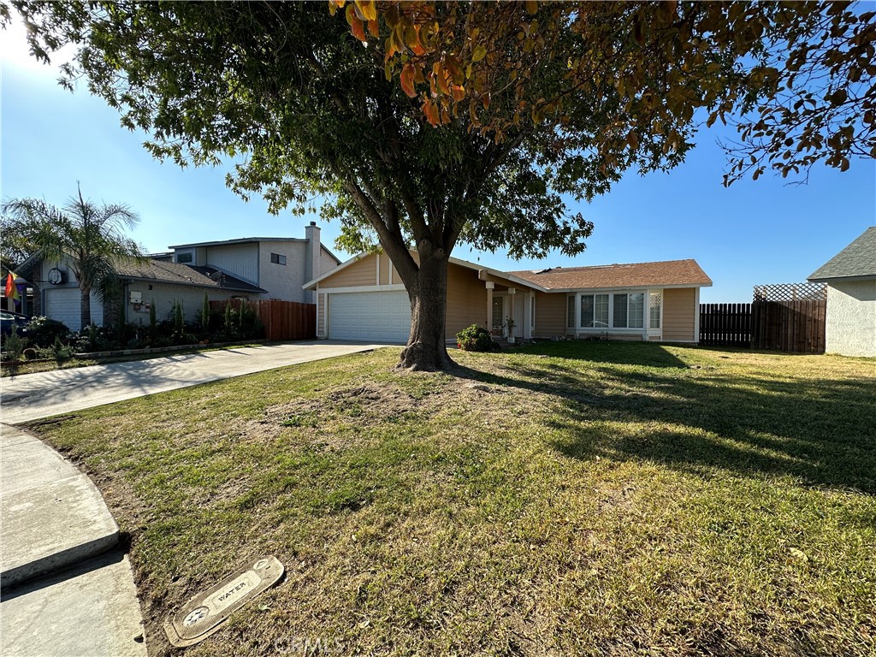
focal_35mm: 14
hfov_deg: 102.1
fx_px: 354
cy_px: 328
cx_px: 438
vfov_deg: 85.7
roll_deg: -1.2
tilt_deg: -0.9
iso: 50
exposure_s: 1/1062
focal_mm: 2.22
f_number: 2.2
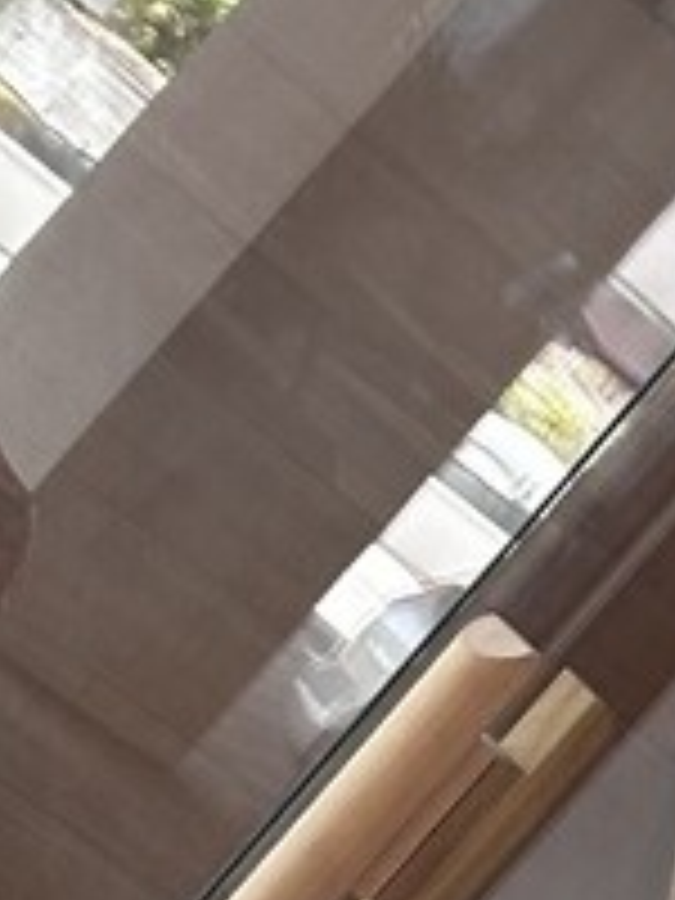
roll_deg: -44.0
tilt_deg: -8.2
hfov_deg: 5.9
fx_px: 6396
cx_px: 1220
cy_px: 1858
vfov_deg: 7.7
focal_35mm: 246
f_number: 1.78
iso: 100
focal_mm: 6.86
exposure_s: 1/100
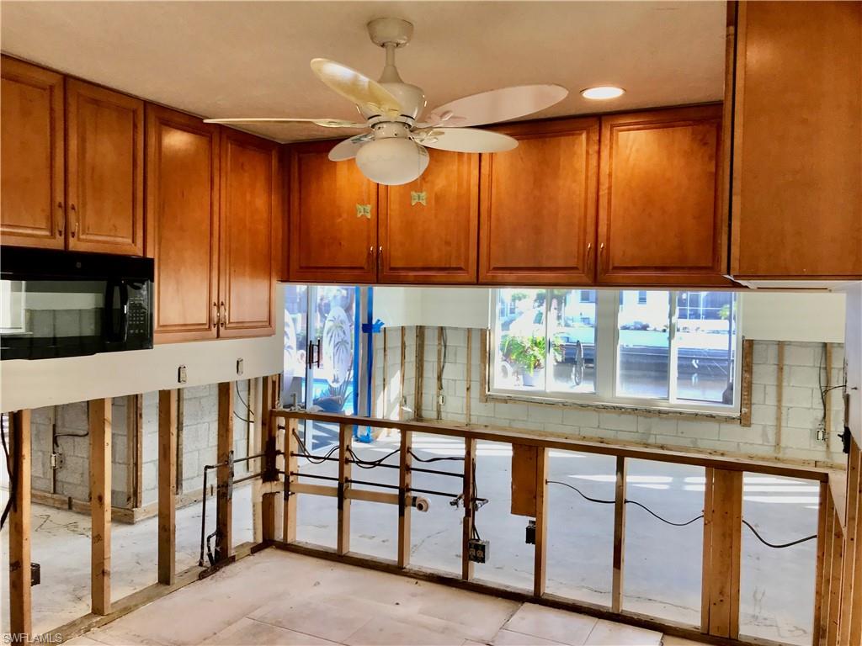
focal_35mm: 28
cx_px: 431
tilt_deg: -3.1
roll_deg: -0.8
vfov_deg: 49.7
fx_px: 697
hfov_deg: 63.4
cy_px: 323
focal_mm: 3.99
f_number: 1.8
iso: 25
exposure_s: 1/60
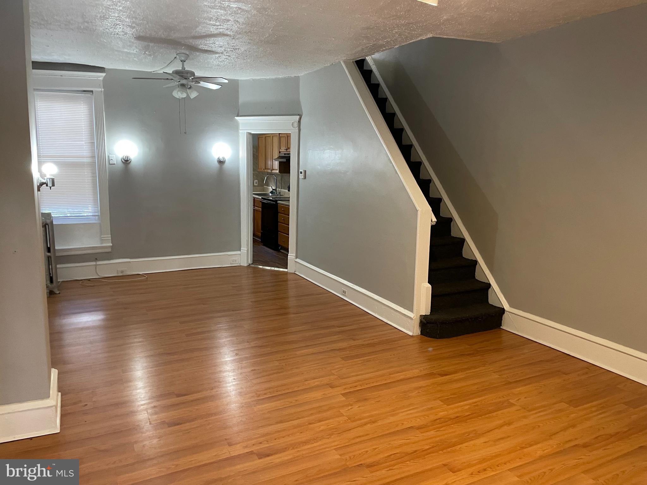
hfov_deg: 67.3
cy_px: 242
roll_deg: -0.6
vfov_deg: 53.1
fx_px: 486
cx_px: 324
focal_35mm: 26
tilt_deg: -9.9
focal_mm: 4.2
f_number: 1.6
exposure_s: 1/60
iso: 160
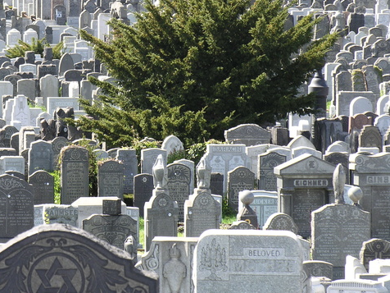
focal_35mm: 348
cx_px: 67
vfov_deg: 4.3
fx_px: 3921
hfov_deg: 5.7
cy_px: 62
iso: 50
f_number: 7.5
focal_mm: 53.3
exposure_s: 1/43.3
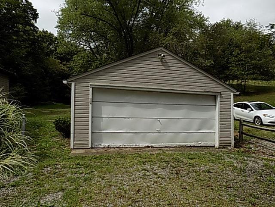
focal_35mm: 24
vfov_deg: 56.8
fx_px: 191
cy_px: 104
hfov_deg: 71.6
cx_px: 138
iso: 80
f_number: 3.1
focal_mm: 4.3
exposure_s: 1/1250
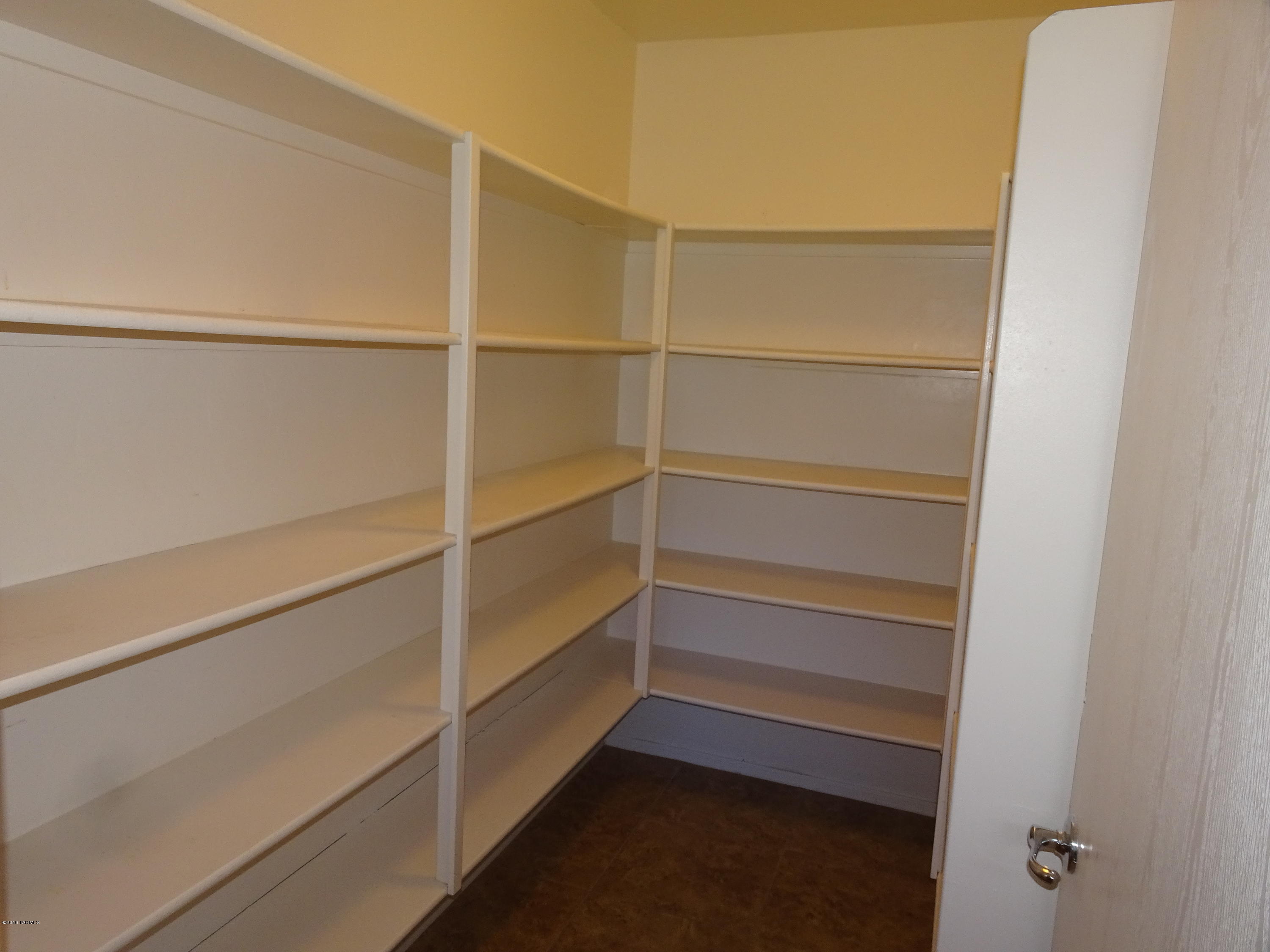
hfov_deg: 71.6
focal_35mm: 24
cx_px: 635
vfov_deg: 56.8
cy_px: 476
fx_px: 881
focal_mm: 4.1
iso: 200
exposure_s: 1/30
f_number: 5
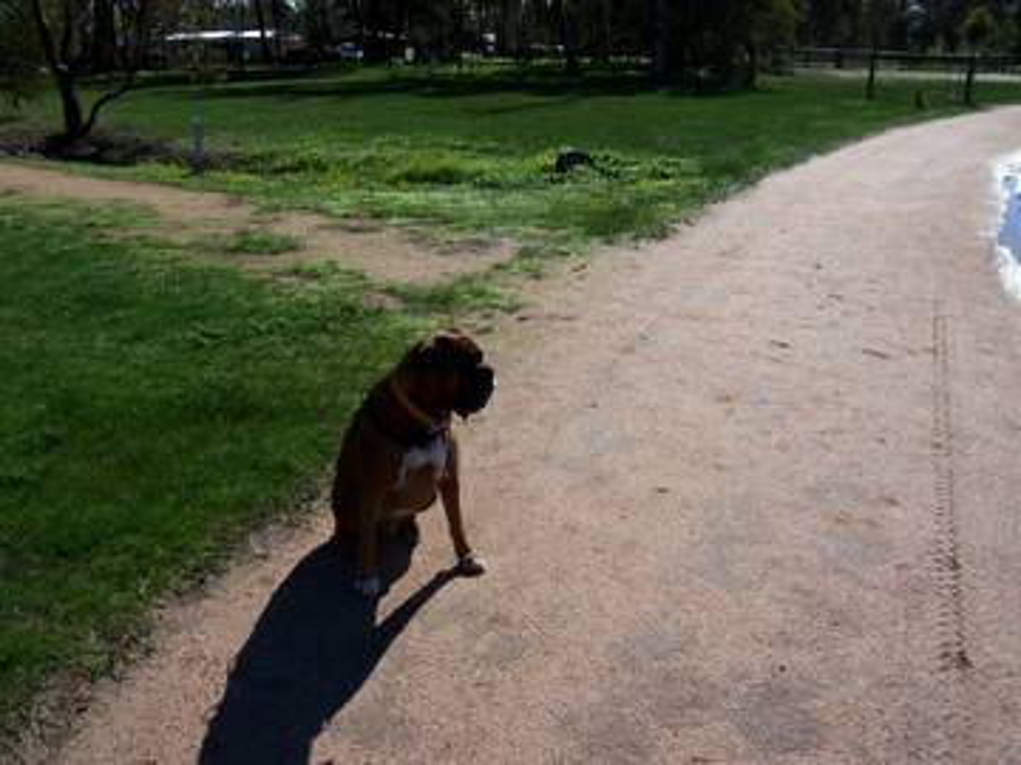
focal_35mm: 34
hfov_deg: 54.0
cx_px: 510
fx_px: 1003
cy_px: 382
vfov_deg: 41.8
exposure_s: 1/571
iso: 80
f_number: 5.1
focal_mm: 5.6
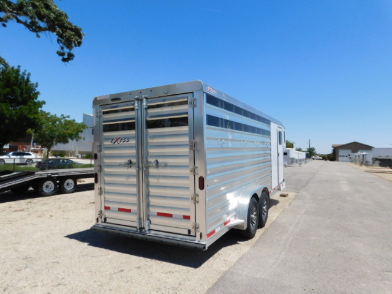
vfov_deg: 58.9
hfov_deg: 73.9
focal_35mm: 23
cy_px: 147
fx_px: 260
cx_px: 196
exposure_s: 1/640
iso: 125
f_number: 6
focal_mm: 4
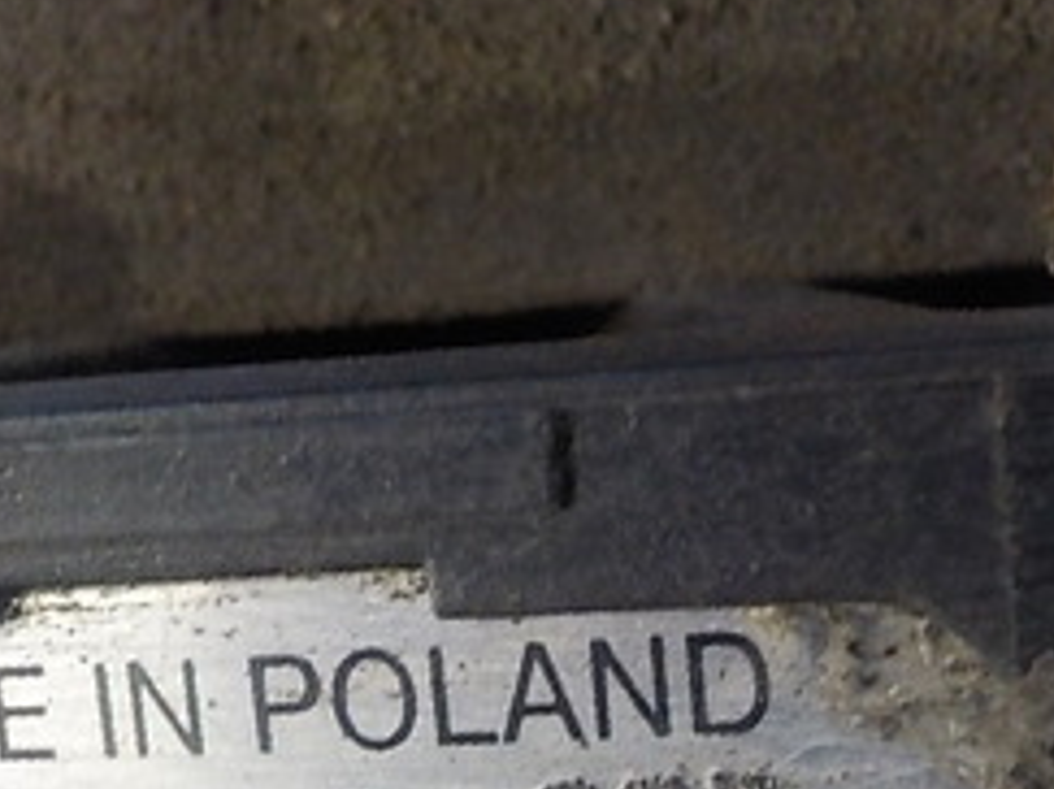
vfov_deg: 18.5
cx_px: 538
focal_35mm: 79
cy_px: 624
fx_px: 2404
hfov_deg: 24.7
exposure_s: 1/30
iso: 360
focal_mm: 4.1
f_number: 3.3
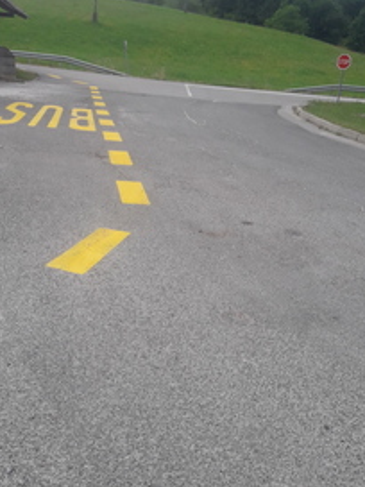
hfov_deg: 38.6
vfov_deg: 50.1
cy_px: 235
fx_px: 520
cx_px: 168
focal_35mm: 37
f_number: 1.9
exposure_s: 1/1001
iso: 40
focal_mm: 3.7
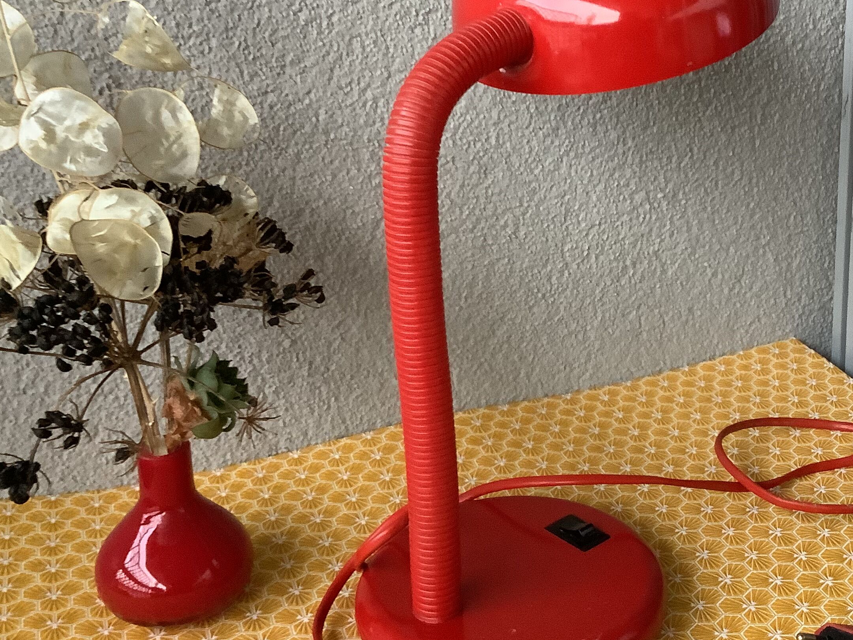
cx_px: 582
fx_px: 1158
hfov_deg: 39.8
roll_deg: +0.6
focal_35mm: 47
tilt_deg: -18.5
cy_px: 256
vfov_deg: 30.8
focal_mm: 3.3
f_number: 2.4
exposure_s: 1/30
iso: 400
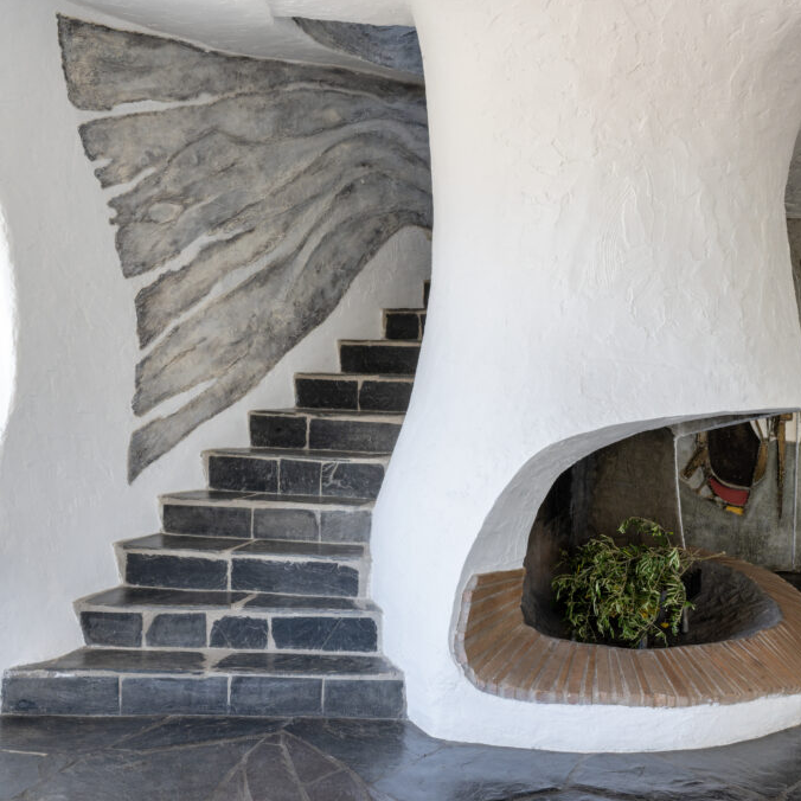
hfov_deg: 37.2
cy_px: 399
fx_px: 1178
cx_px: 531
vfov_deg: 37.6
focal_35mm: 45
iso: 800
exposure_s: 1/20
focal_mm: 35
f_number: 16
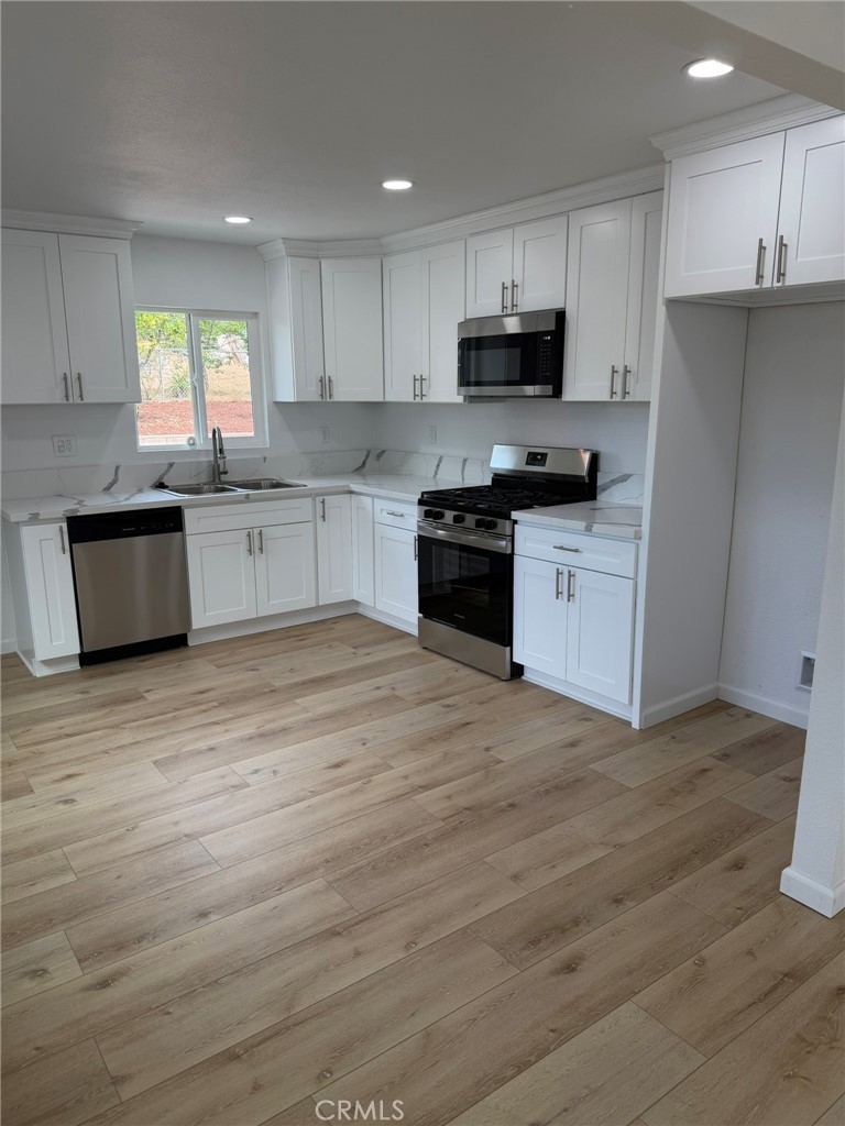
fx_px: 781
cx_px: 422
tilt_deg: -14.0
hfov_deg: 56.8
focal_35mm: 24
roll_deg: -0.1
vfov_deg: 71.6
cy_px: 563
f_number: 1.78
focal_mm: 6.76
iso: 80
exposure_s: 1/210
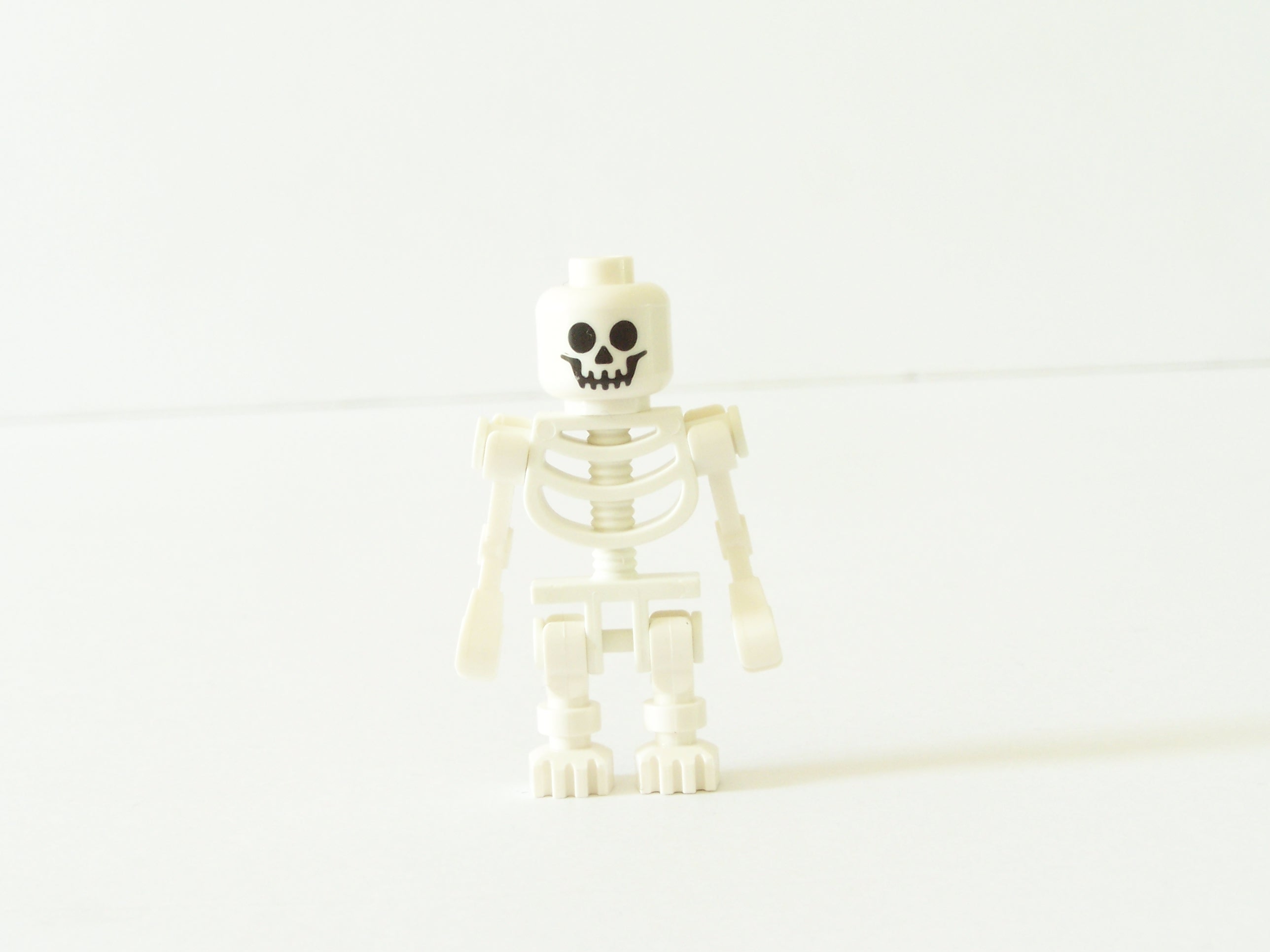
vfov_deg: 19.6
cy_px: 476
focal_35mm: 75
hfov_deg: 26.0
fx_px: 2752
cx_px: 635
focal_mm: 12.4
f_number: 7.1
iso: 200
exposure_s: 1/10
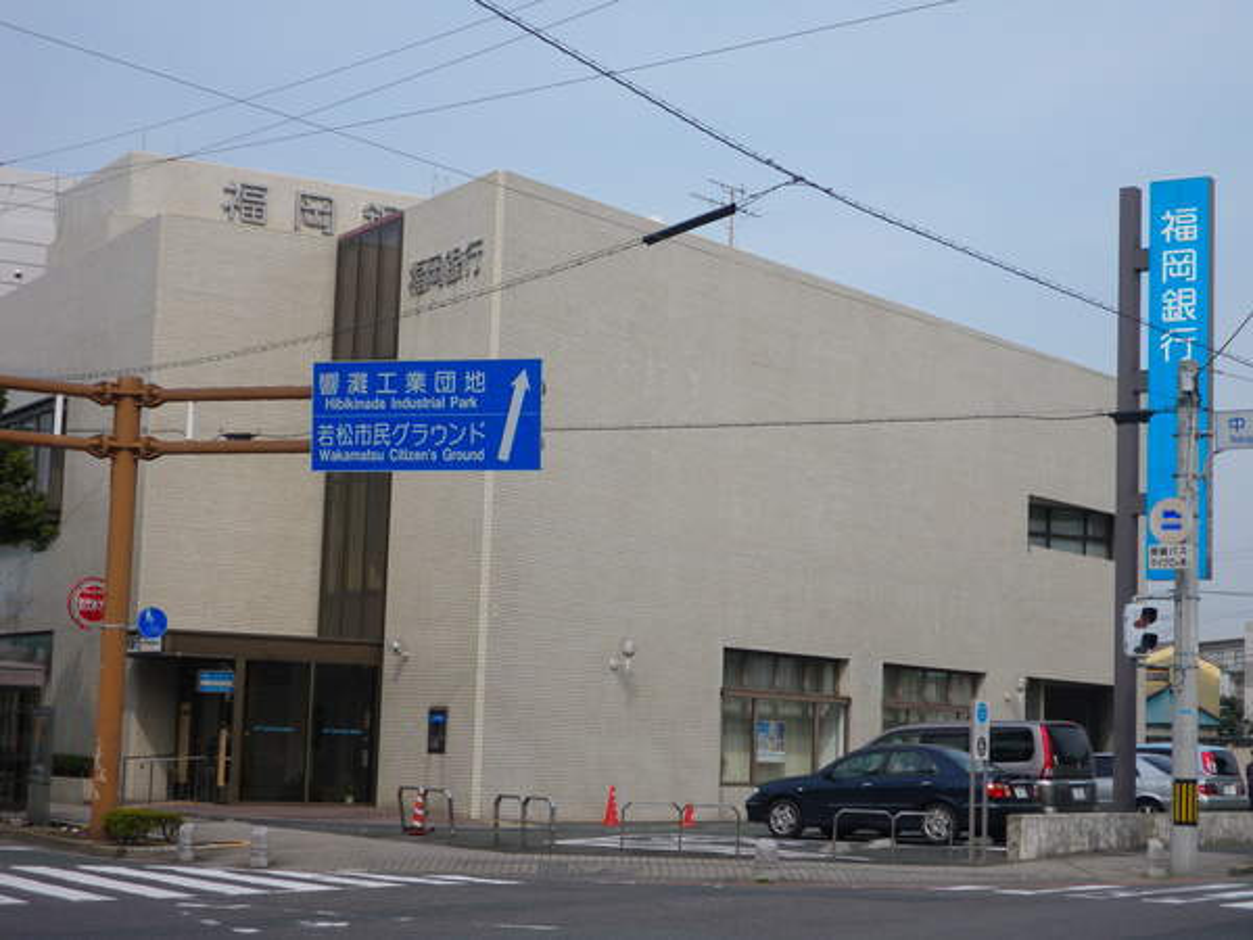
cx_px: 626
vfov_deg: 22.3
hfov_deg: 29.4
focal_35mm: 66
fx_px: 2389
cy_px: 470
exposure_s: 1/640
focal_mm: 11.7
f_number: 4.1
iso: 64
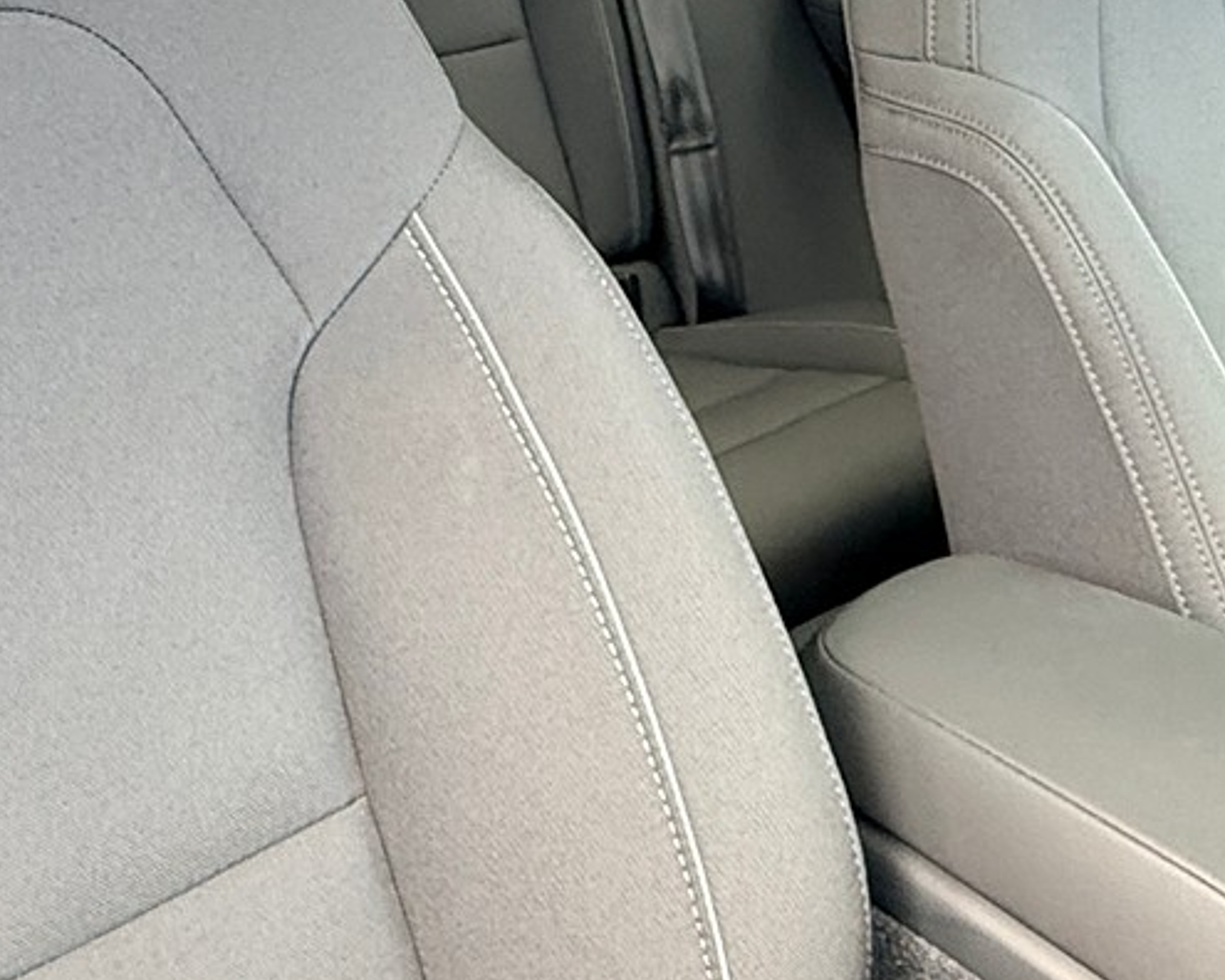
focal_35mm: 53
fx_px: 1922
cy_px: -52
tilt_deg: -9.4
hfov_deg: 34.9
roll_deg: -1.1
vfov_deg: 26.7
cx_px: 841
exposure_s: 1/98
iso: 400
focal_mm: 2.22
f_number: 2.2
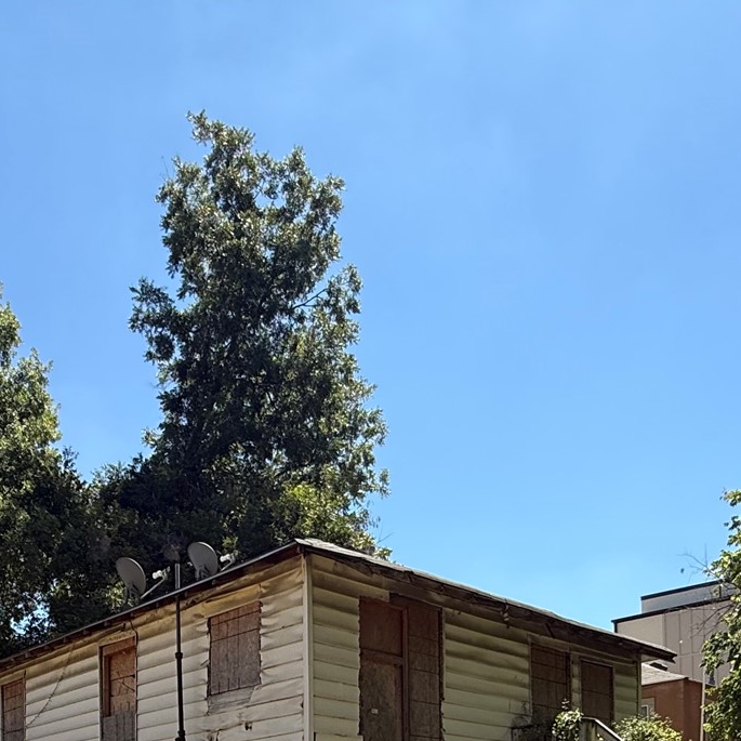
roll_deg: +1.4
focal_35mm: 37
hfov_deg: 44.7
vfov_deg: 37.4
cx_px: 296
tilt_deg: +2.9
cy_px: 822
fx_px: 896
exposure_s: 1/1125
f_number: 2.2
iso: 50
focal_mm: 2.22
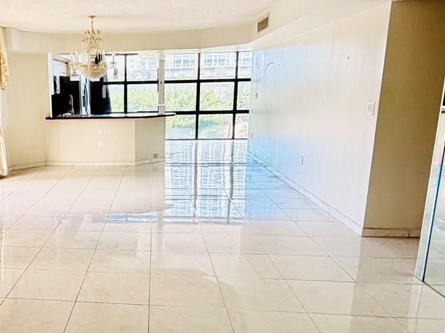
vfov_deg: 41.7
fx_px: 437
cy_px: 193
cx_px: 97
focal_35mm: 34
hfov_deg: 51.0
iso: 250
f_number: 2.2
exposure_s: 1/121
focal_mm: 2.22
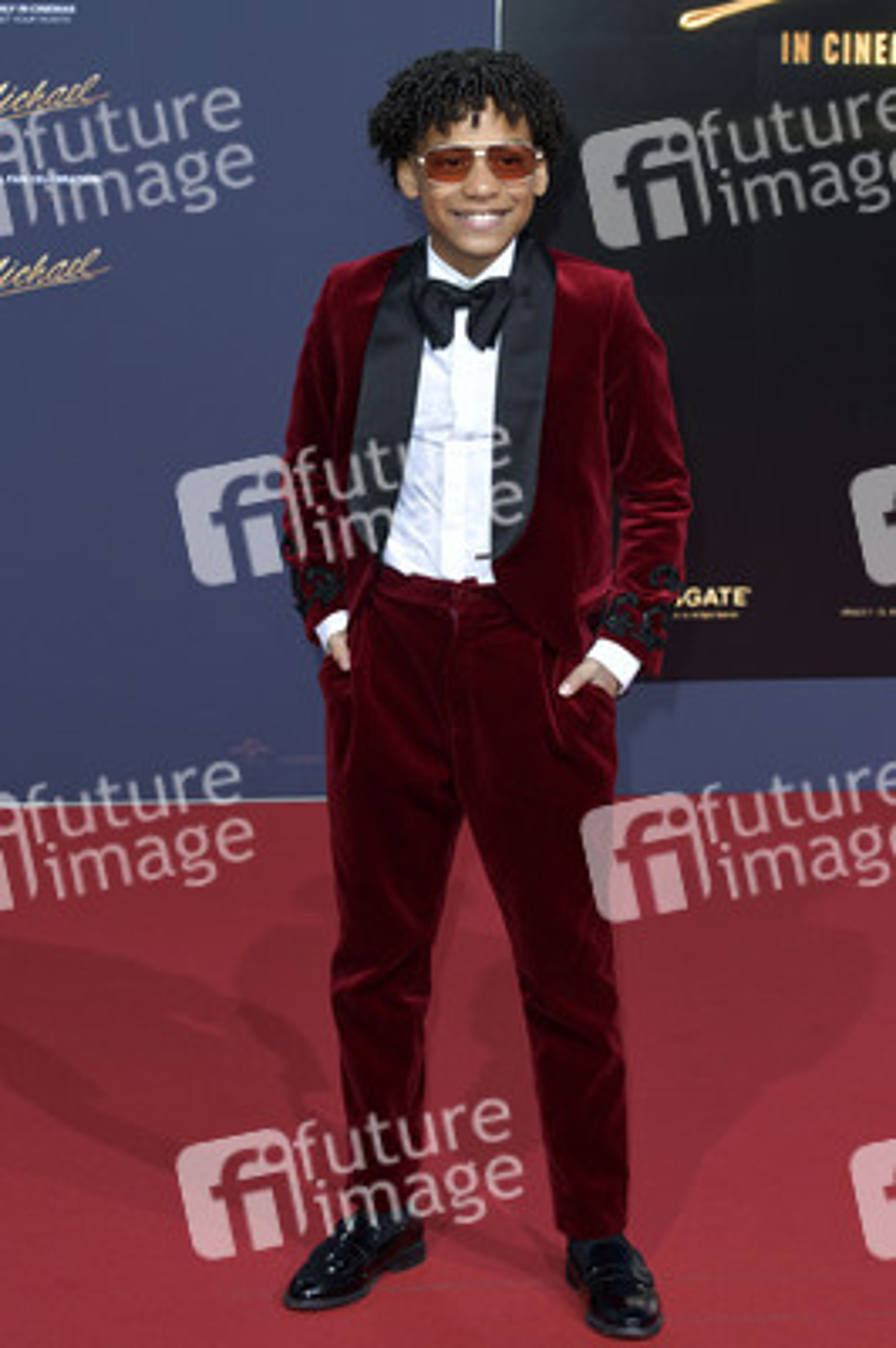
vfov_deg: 28.9
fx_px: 2618
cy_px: 674
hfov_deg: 19.4
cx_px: 448
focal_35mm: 70
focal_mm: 70
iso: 400
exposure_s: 1/200
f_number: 6.3
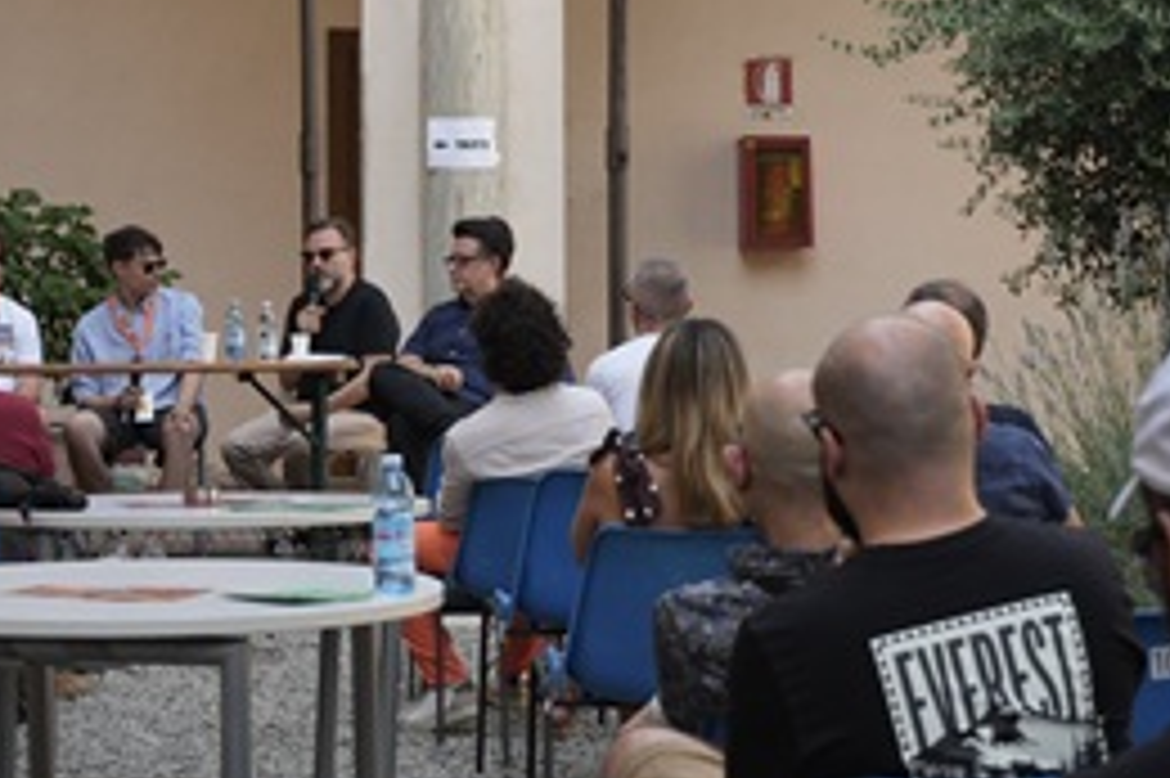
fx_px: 4157
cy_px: 216
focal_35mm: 128
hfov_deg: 15.9
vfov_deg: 10.7
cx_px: 261
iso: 250
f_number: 6.3
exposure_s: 1/100
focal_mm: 50
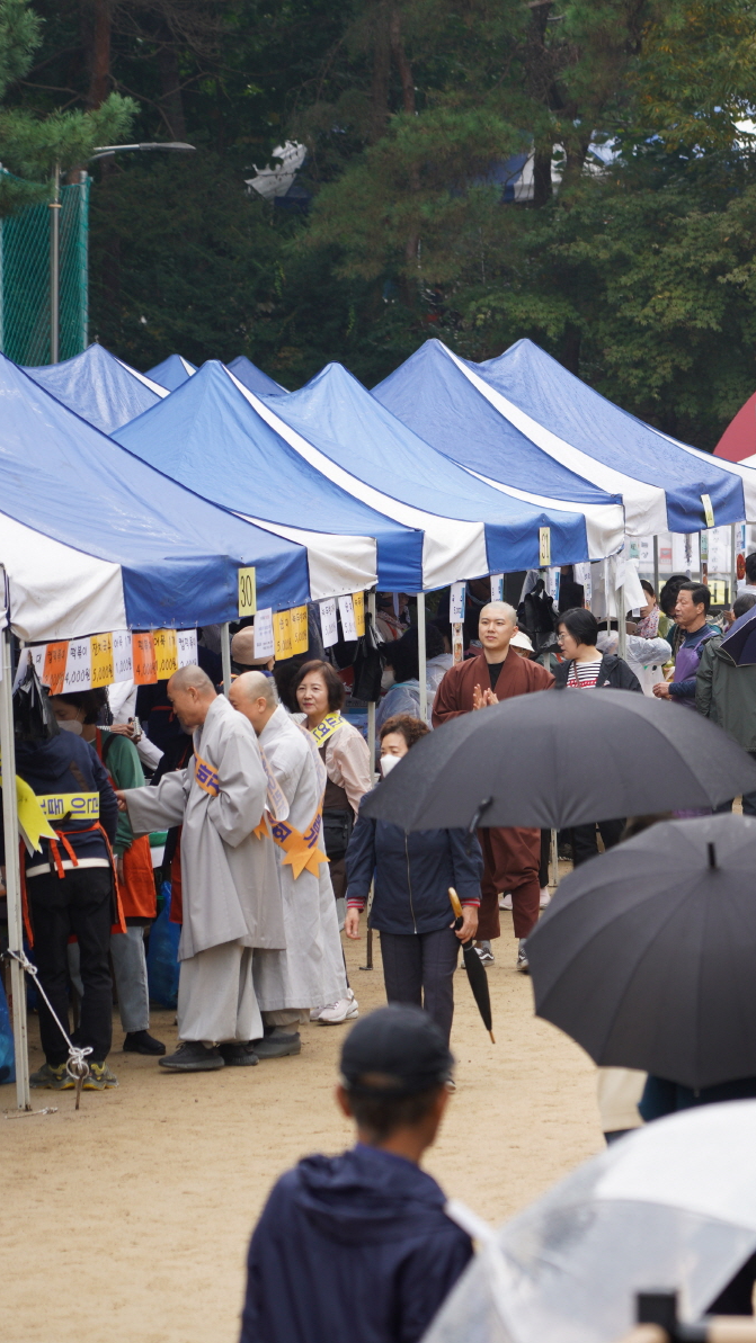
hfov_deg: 7.3
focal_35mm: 166
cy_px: 674
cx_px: 786
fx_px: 5916
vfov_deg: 13.0
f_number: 4.5
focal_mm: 105
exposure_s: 1/125
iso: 200
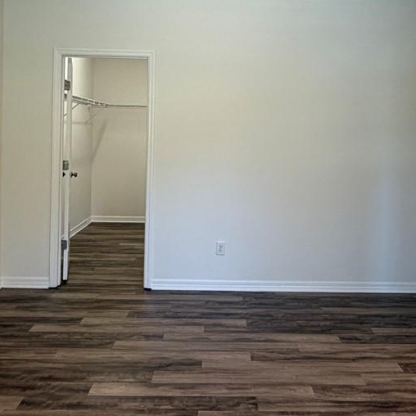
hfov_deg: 42.8
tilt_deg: -0.1
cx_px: 233
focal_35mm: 39
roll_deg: -0.9
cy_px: 132
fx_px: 530
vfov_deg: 42.1
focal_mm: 2.22
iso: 200
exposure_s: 1/60
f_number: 2.2
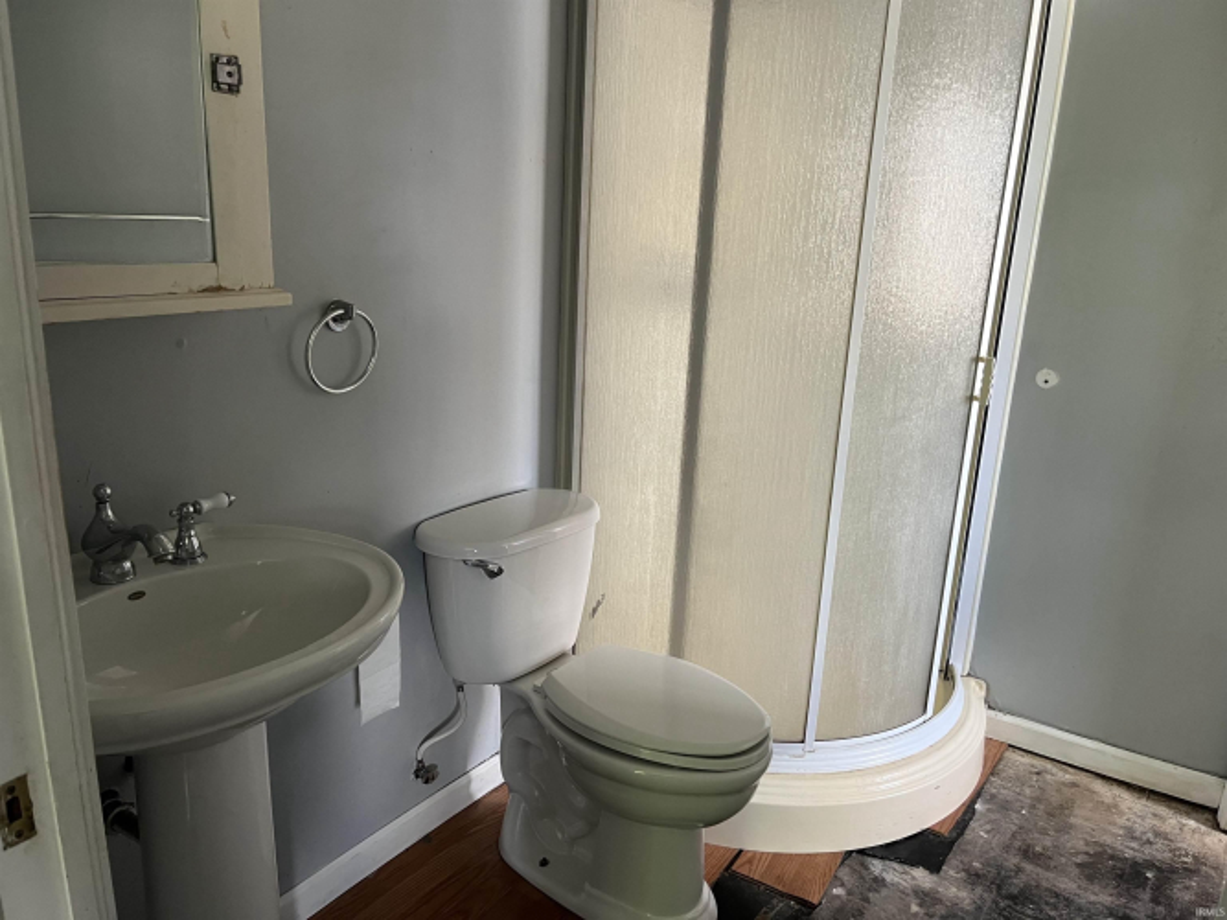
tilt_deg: -15.1
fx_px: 921
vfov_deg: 53.0
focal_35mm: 26
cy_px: 460
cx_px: 614
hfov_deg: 67.3
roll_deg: -2.7
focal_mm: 5.1
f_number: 1.6
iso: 125
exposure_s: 1/60
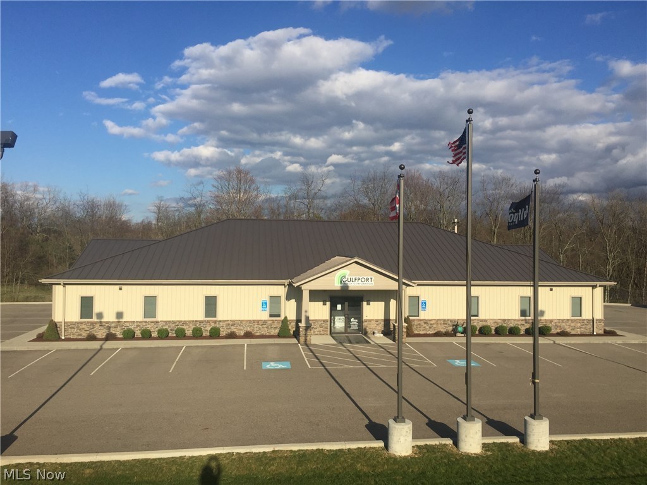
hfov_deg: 61.7
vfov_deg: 48.2
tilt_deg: -0.2
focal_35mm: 29
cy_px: 242
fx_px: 542
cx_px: 324
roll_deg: -2.2
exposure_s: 1/3300
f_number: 2.2
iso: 32
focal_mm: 4.15
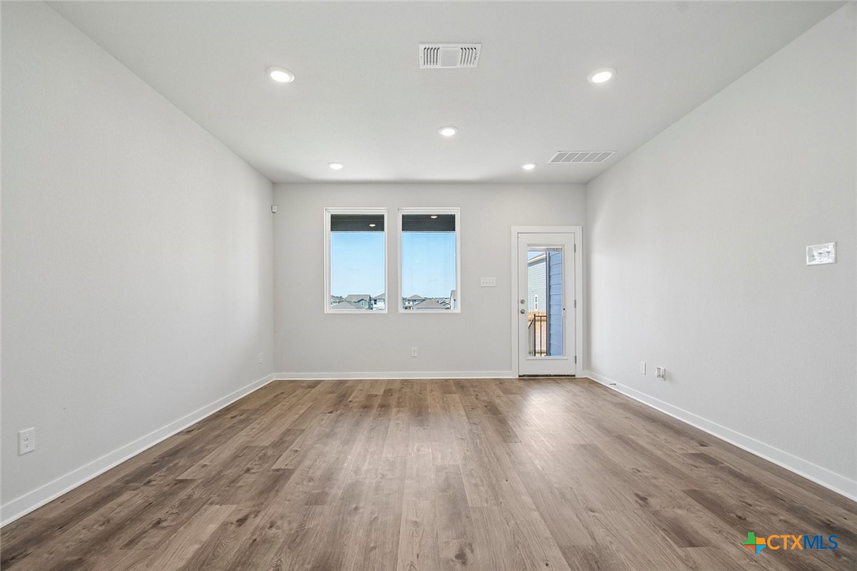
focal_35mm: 15
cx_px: 428
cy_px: 286
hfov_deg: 100.4
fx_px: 357
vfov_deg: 77.3
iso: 400
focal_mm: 10
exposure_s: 1/50
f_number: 8
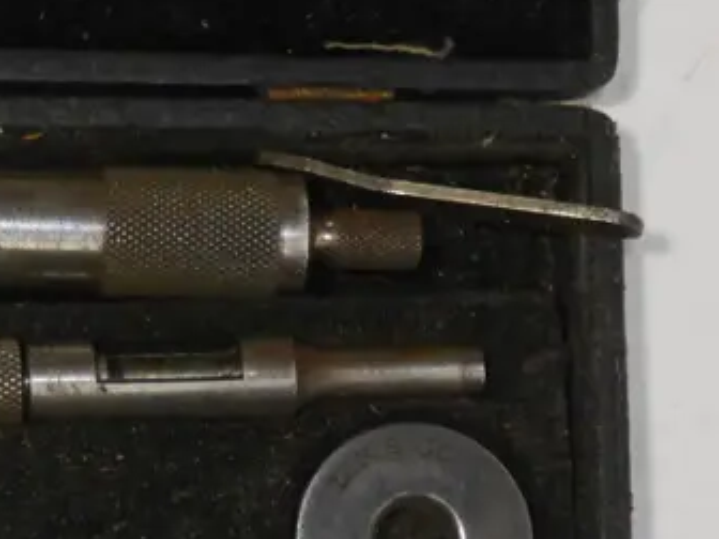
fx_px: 4050
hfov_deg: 9.9
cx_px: -338
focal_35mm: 195
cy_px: 132
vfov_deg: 7.6
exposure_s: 1/125
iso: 3200
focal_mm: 32
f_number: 5.6
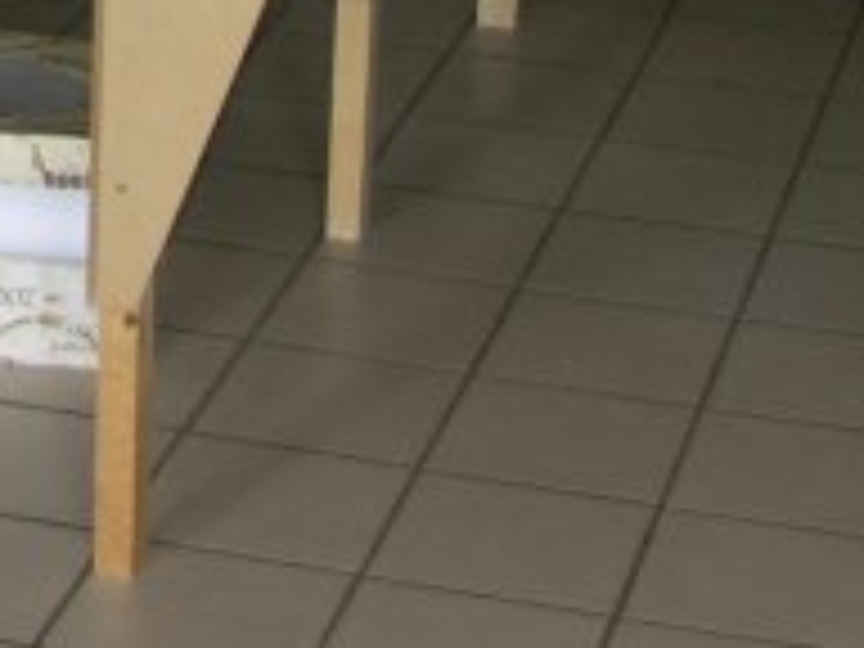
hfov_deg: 12.5
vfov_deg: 9.1
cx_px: -112
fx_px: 3869
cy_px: -612
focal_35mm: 155
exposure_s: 1/50
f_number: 2.8
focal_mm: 7.43
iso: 100
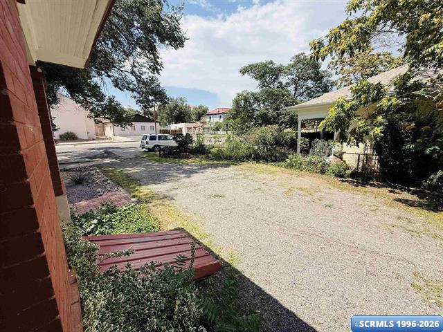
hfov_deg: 102.1
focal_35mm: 14
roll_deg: -0.3
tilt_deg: -10.8
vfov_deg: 85.7
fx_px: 179
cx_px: 222
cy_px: 166
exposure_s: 1/1901
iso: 50
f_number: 2.2
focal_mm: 2.22
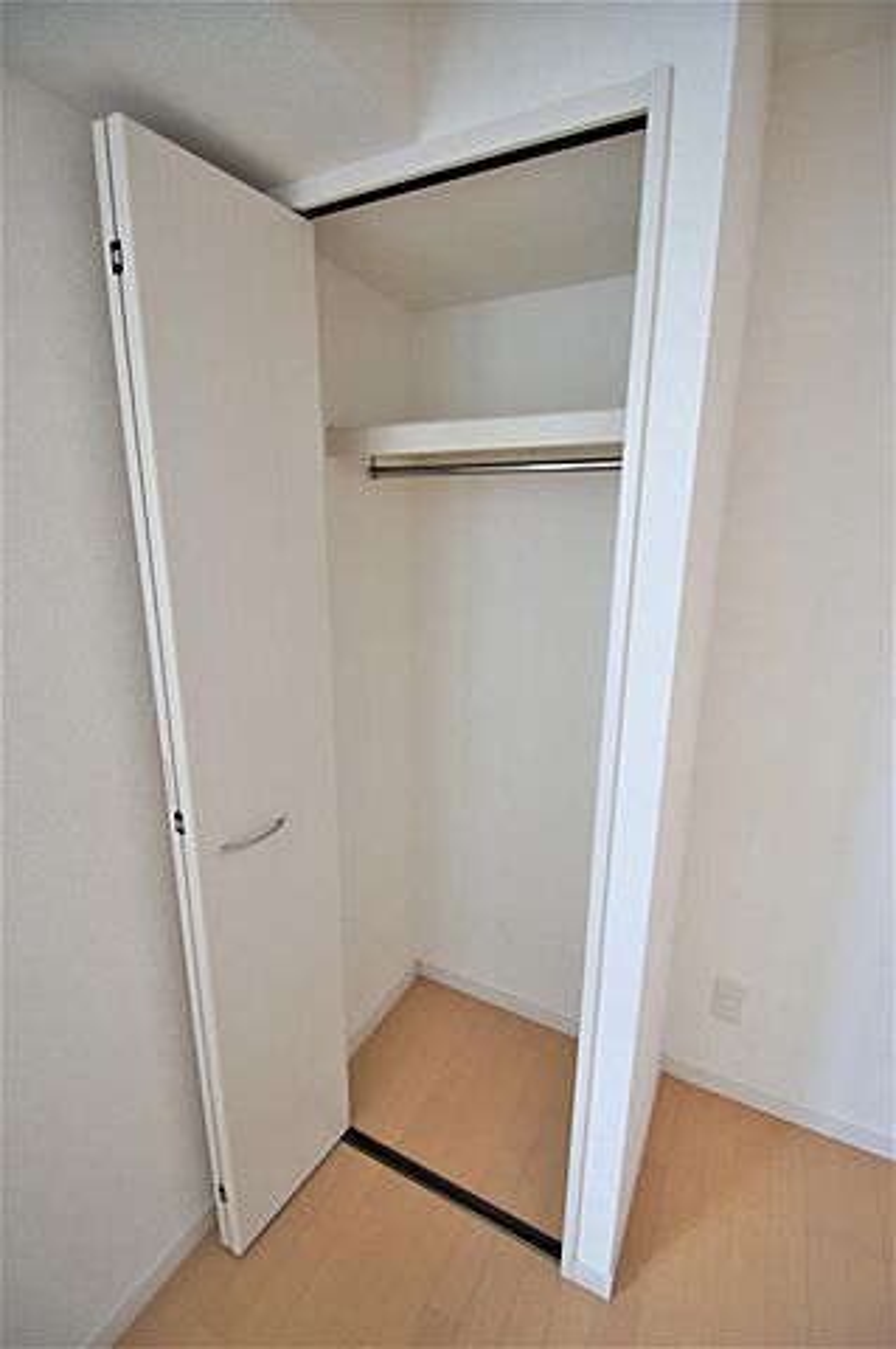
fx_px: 561
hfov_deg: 77.2
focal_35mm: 15
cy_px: 674
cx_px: 448
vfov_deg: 100.4
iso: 125
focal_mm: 10
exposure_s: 1/30
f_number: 3.5
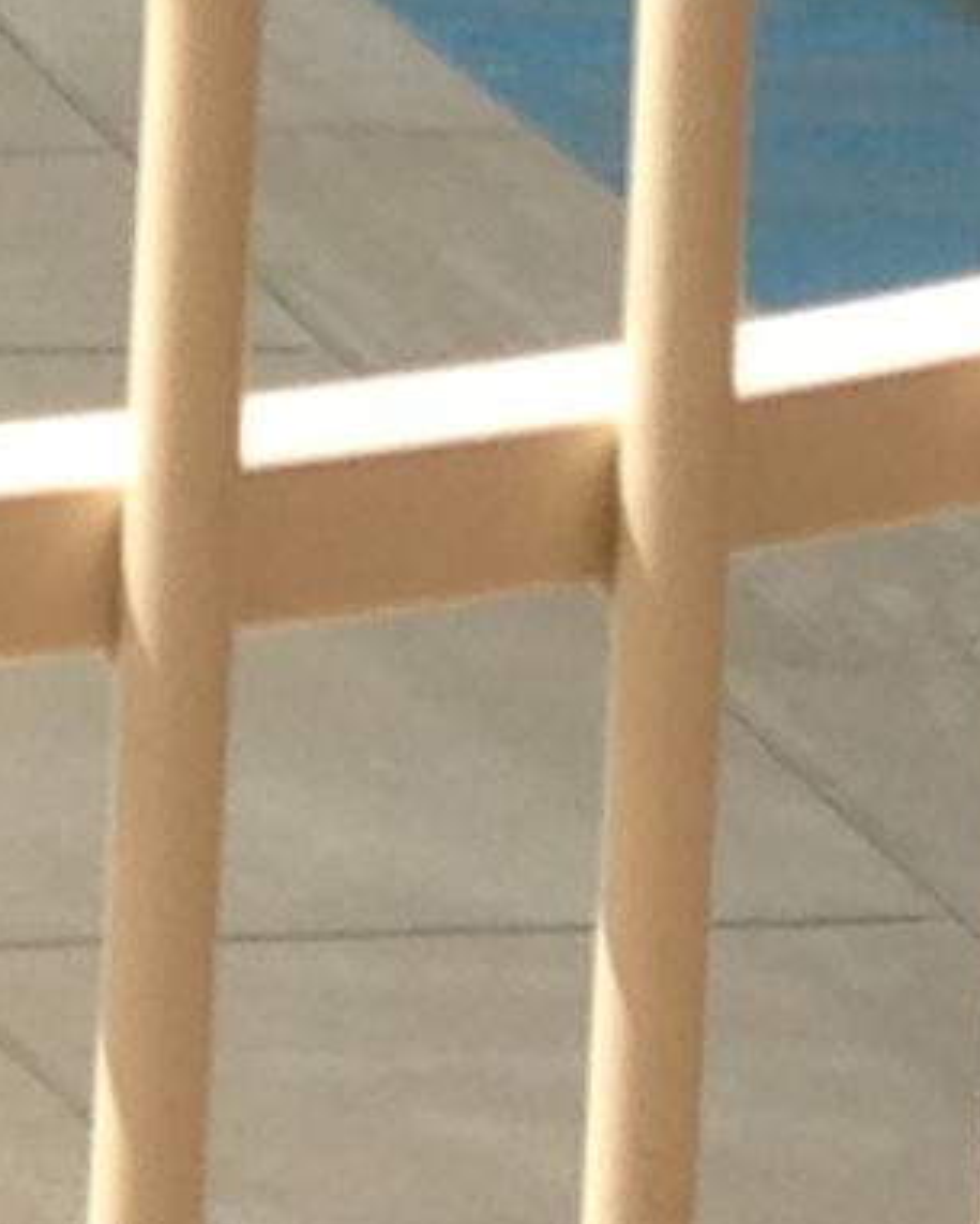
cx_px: -1713
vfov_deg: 6.5
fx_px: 10002
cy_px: -2223
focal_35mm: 276
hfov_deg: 5.4
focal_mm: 4.13
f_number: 2.4
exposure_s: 1/1550
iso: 50
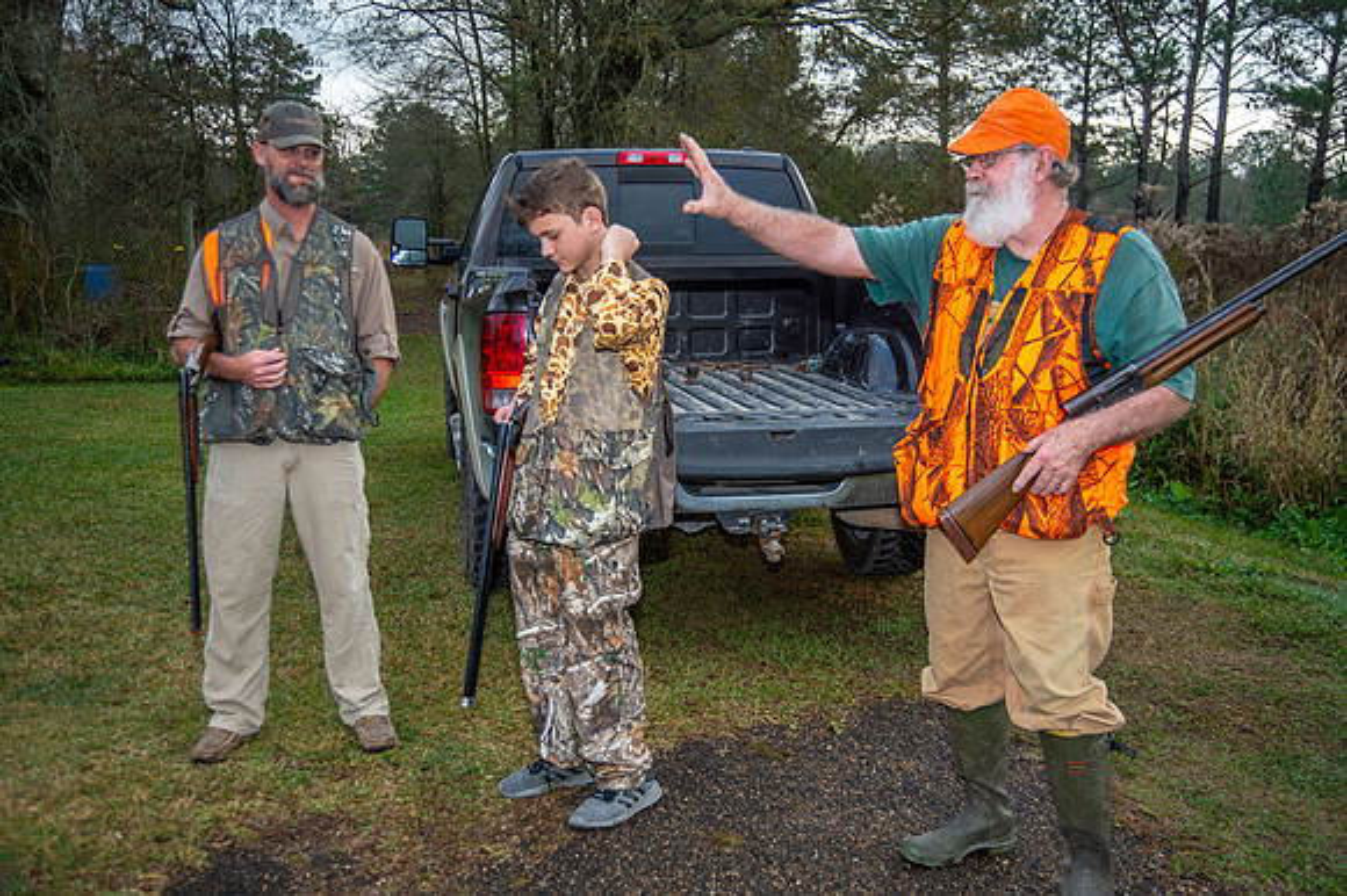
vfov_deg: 33.4
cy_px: 448
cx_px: 674
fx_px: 1496
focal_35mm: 40
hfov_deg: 48.5
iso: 250
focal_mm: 40
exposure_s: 1/200
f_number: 5.6
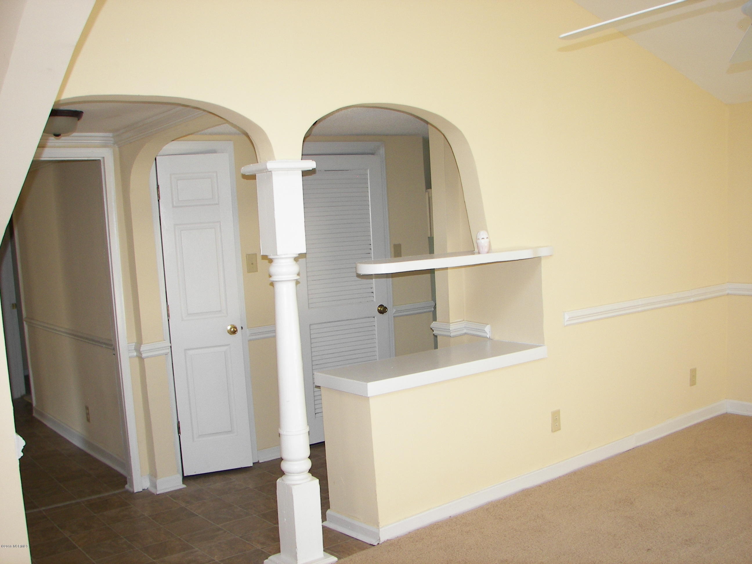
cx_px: 376
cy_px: 282
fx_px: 782
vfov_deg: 39.7
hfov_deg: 51.4
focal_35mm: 36
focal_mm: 6
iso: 80
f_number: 2.8
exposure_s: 1/30
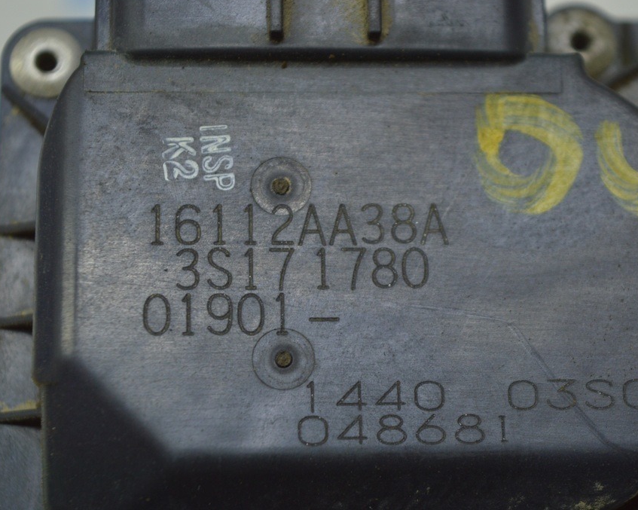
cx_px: 332
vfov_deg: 16.4
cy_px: 254
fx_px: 1766
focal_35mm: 94
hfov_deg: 20.5
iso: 400
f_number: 5.6
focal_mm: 55
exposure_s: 1/60
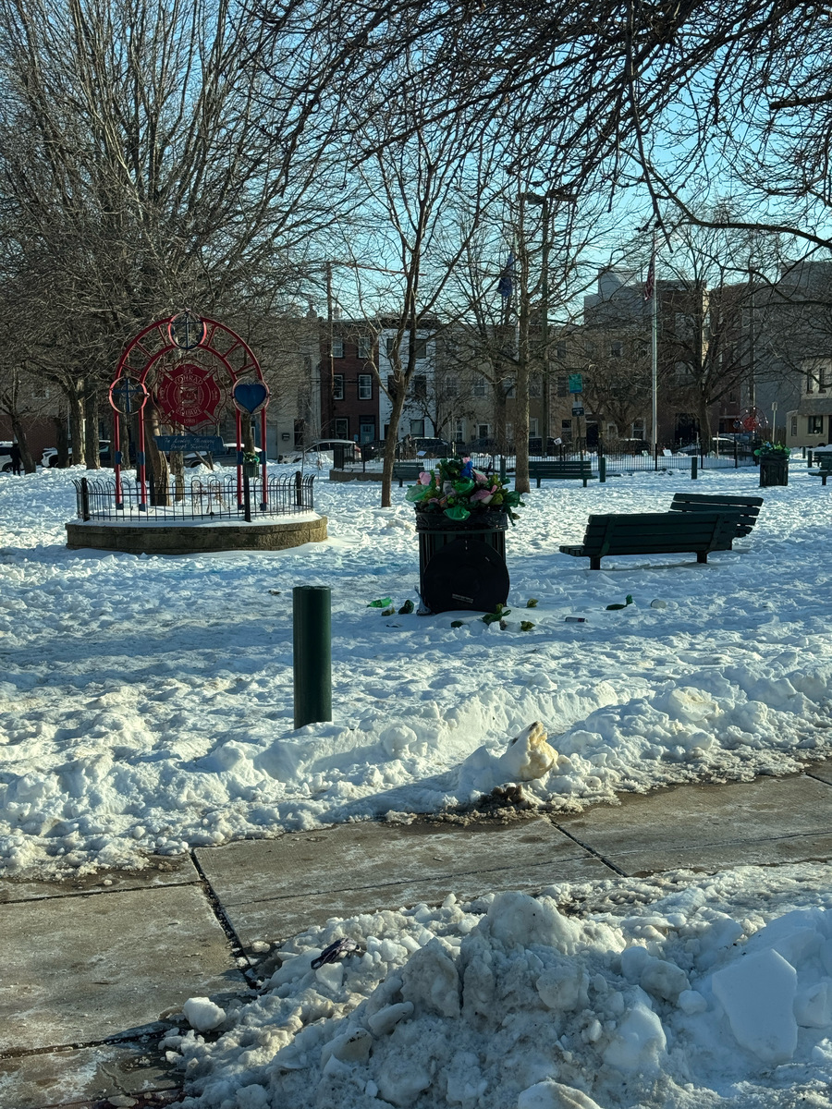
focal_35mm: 48
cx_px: 416
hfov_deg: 30.3
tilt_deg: -7.0
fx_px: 1538
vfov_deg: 39.7
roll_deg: +1.2
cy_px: 554
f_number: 1.78
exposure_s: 1/2611
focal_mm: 6.76
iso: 64
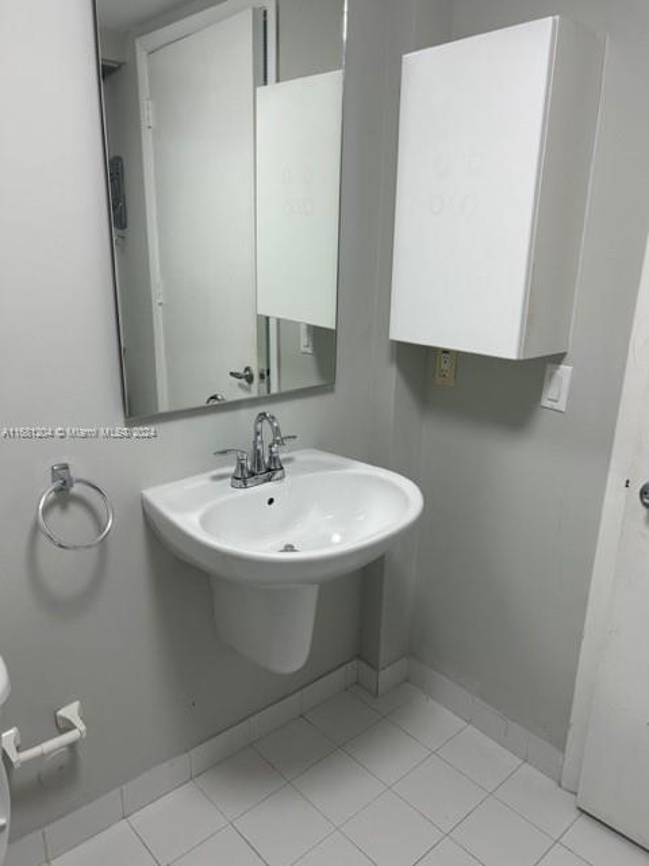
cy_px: 433
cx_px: 324
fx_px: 650
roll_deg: -0.8
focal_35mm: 26
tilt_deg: -17.3
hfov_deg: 53.1
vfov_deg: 67.3
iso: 64
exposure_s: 1/120
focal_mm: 5.7
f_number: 1.5
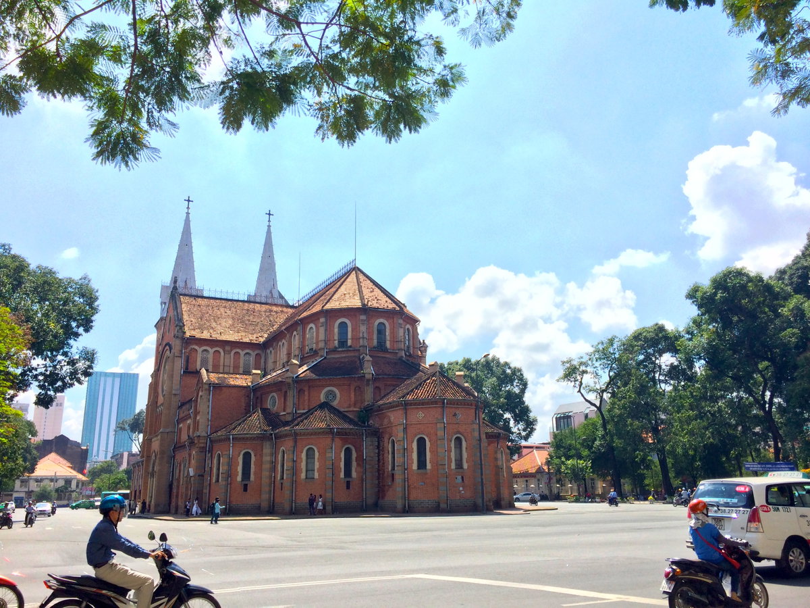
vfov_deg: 46.8
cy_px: 304
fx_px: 702
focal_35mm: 30
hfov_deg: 60.0
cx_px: 405
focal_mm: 4.12
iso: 32
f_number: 2.2
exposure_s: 1/1580
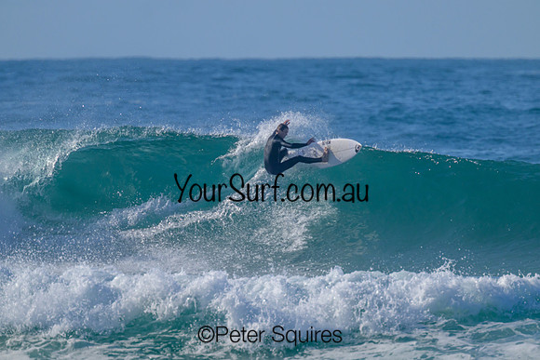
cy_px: 180
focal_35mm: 824
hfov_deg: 2.5
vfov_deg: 1.7
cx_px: 270
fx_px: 12363
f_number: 11
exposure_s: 1/2000
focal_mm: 800
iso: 800
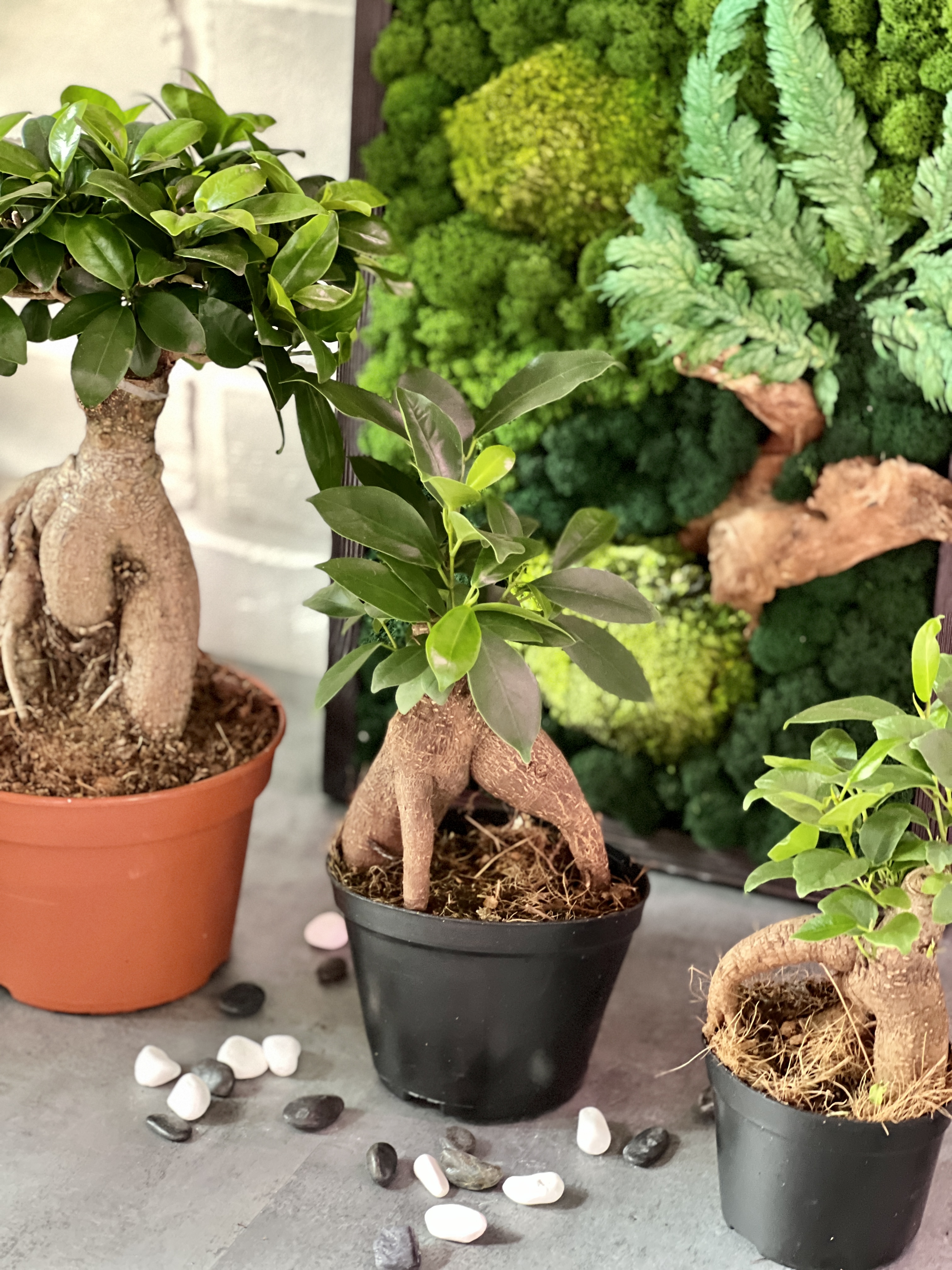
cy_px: 635
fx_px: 2824
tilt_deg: -21.9
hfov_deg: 19.1
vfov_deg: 25.3
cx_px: 476
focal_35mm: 77
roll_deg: -2.0
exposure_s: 1/15
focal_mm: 9
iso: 400
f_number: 2.8
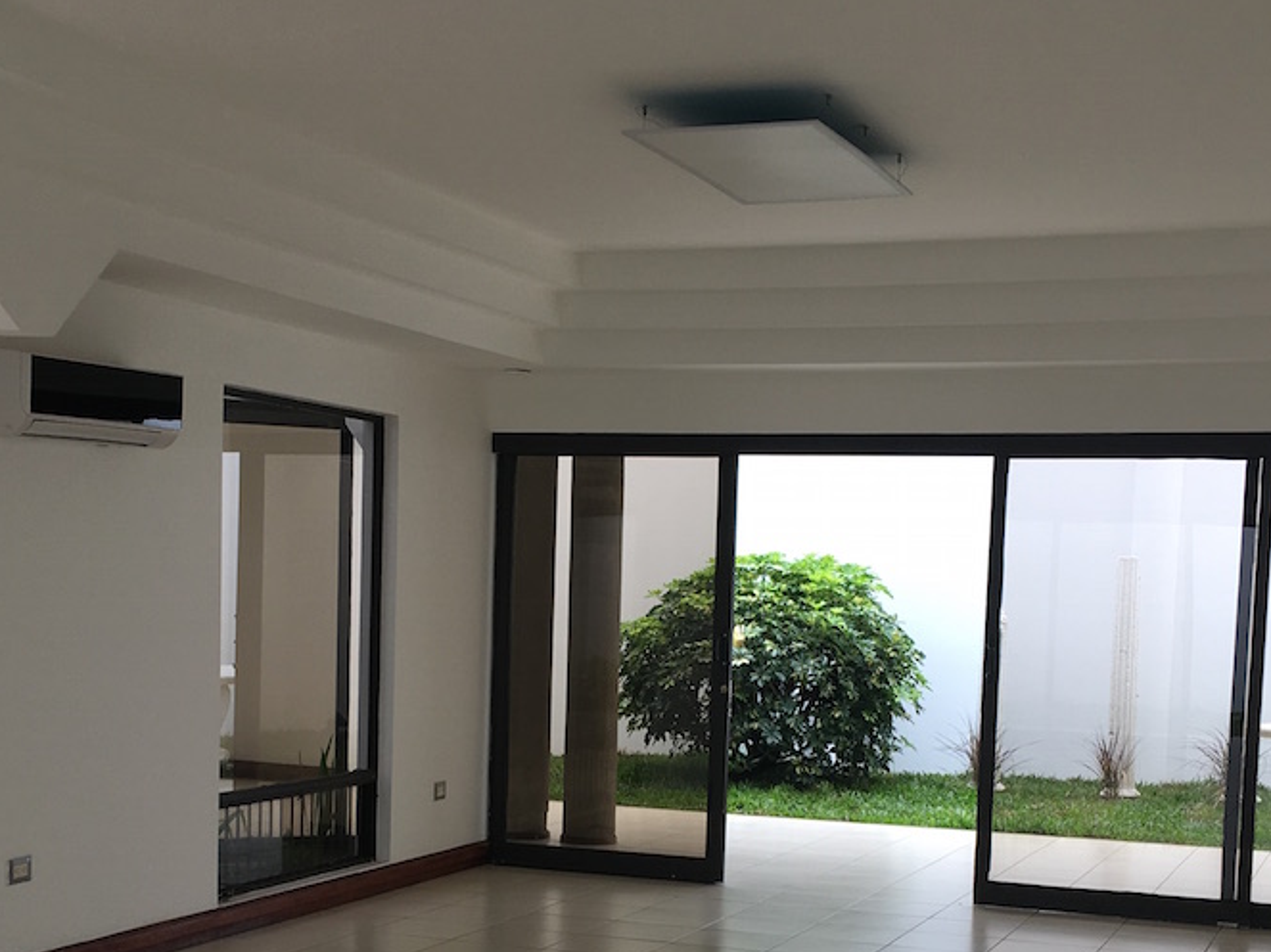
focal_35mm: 56
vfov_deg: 25.6
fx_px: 2056
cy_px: 778
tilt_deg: -5.1
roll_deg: -1.1
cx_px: 589
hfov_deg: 34.3
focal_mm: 4.15
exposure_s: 1/120
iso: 25
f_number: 2.2
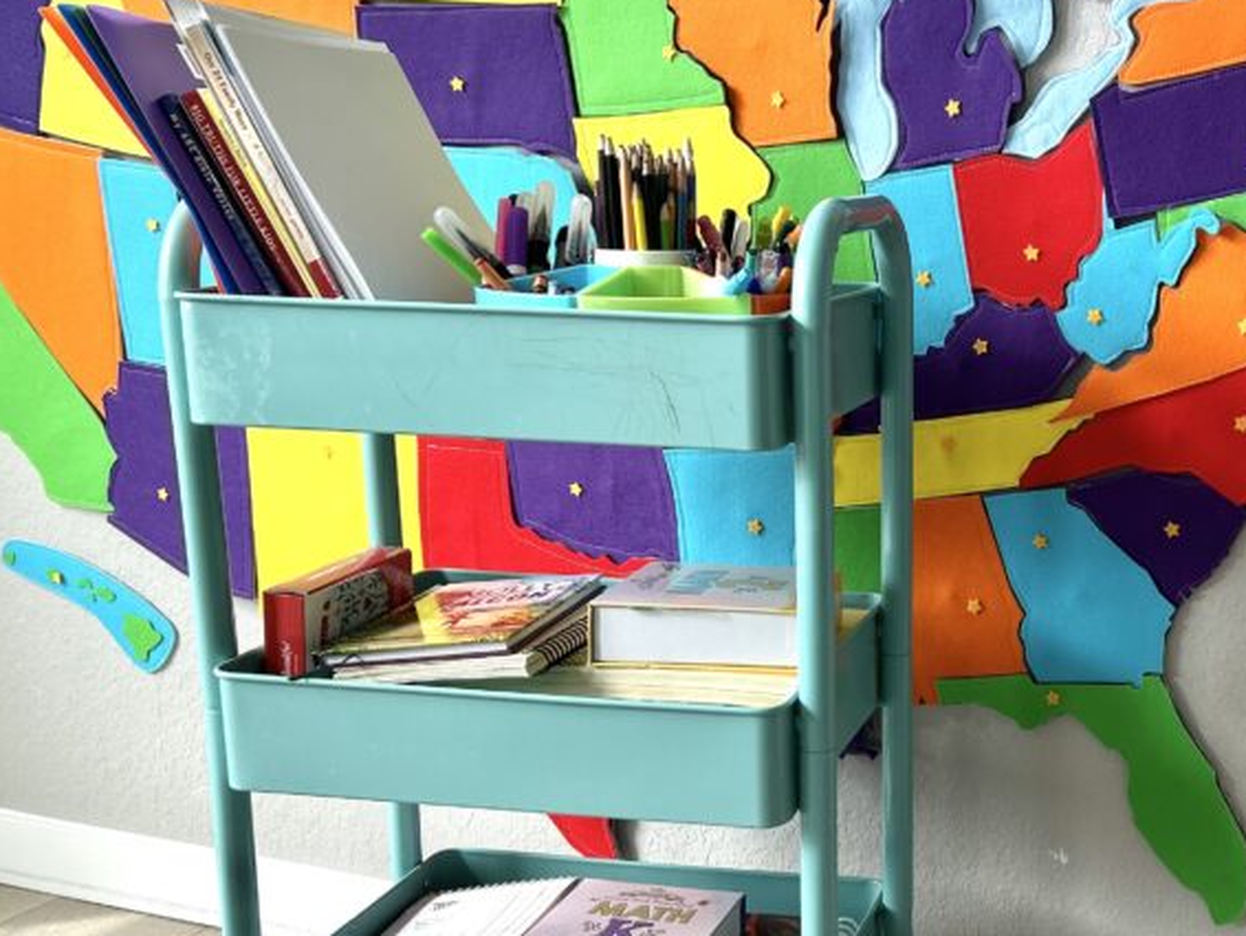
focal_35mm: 47
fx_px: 1692
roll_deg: -1.7
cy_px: 548
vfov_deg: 30.8
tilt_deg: -13.1
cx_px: 1050
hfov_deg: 38.4
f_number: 1.5
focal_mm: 5.7
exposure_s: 1/121
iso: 64
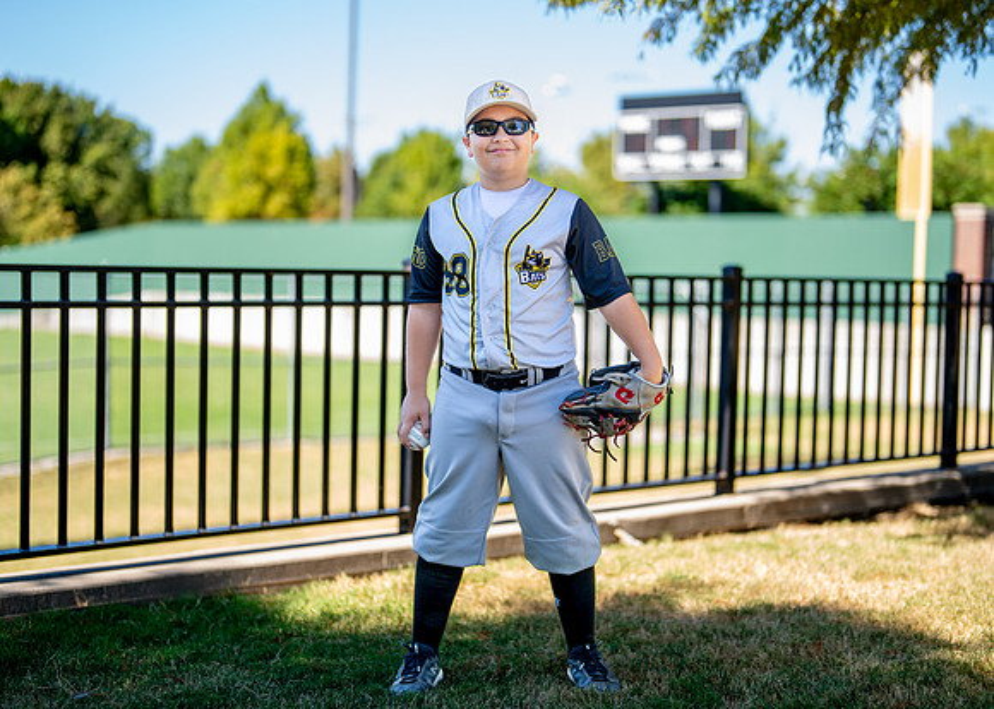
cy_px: 350
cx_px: 524
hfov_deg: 31.5
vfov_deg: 22.8
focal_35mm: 62
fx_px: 1762
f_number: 1.2
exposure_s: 1/1600
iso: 100
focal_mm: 50
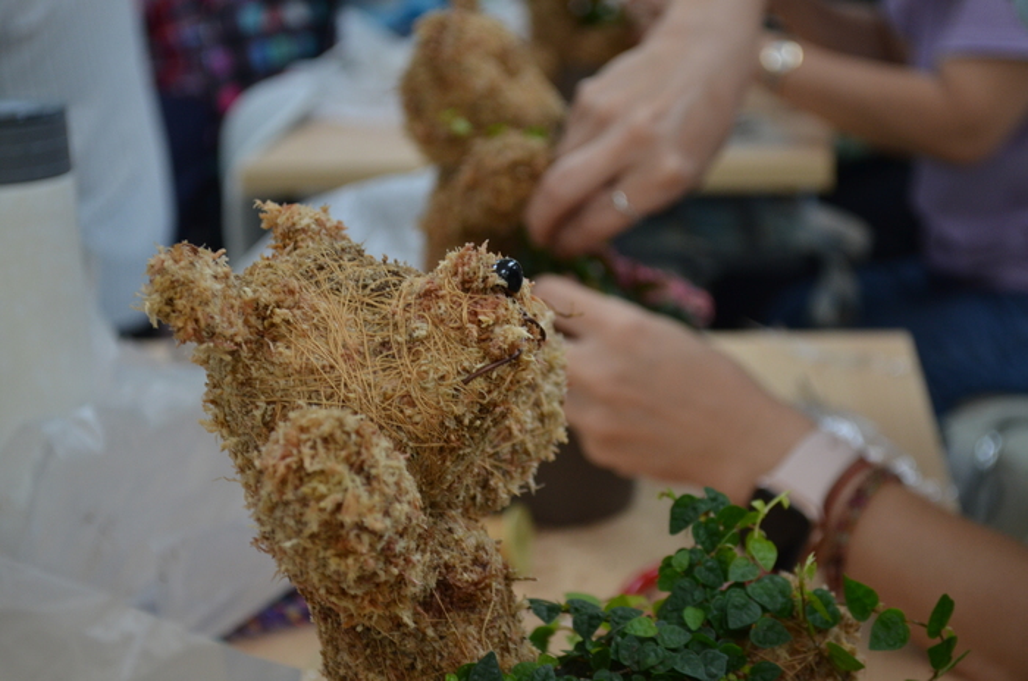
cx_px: 514
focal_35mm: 72
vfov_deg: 18.9
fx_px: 2052
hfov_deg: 28.1
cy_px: 340
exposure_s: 1/125
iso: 800
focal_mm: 48
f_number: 5.6
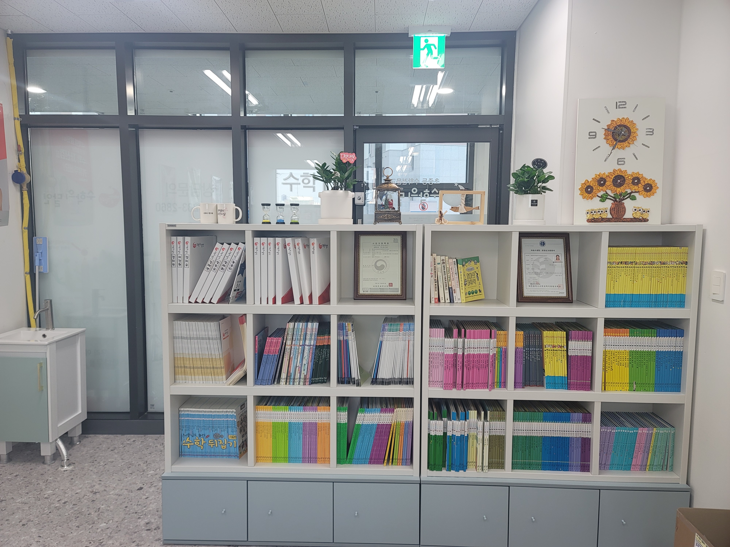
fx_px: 527
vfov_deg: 54.9
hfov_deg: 69.4
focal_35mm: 25
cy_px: 274
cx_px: 365
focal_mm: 7
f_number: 1.8
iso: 100
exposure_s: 1/120
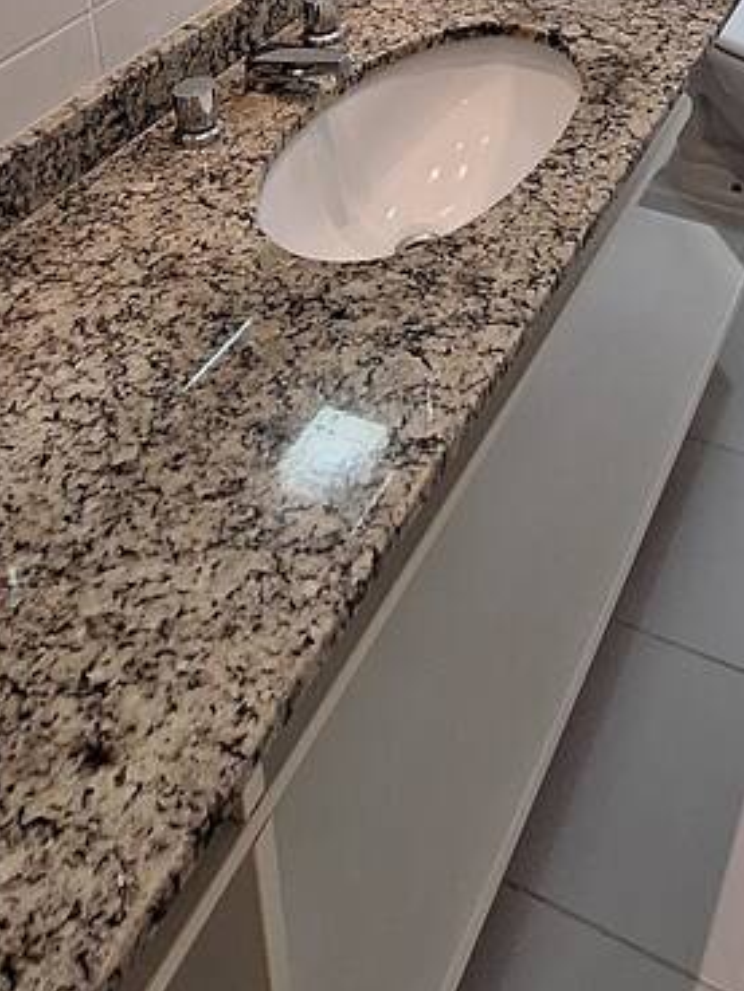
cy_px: -258
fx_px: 1088
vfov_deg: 35.6
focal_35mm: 38
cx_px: 631
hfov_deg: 36.0
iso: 125
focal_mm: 1.74
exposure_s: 1/40
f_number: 2.2
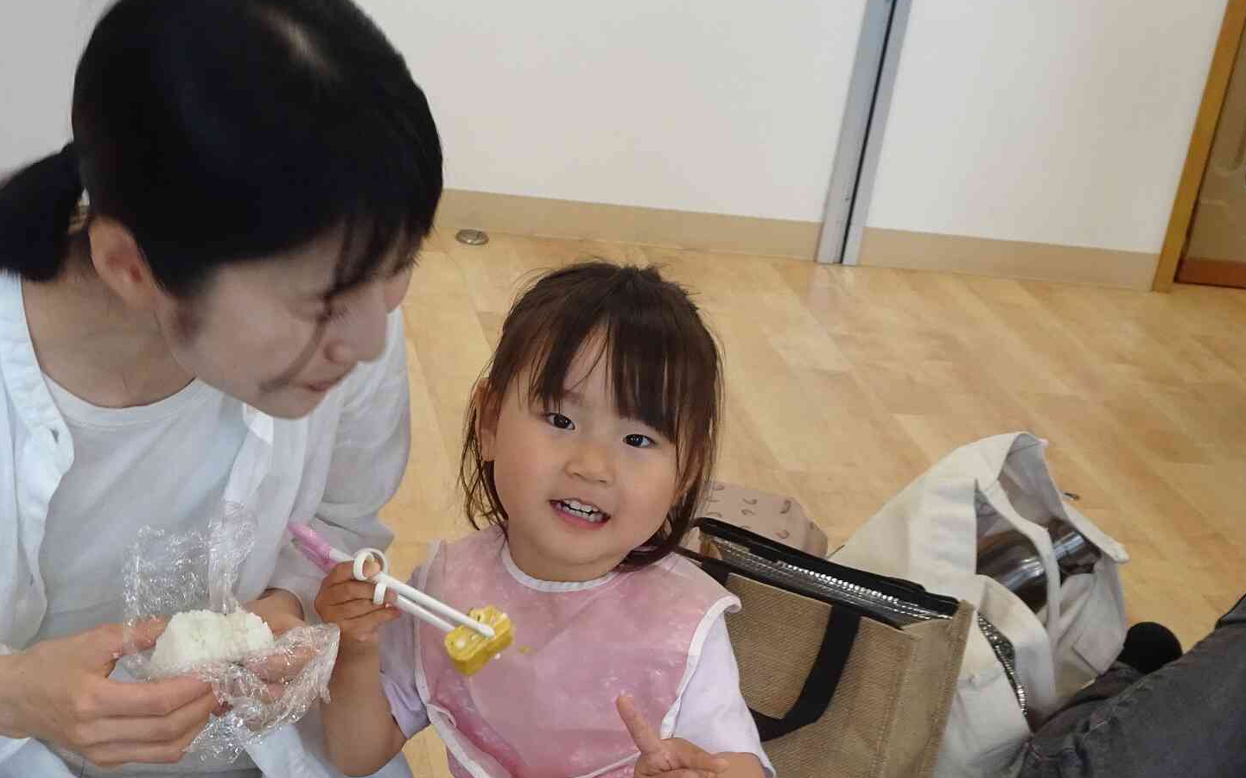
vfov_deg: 20.5
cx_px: 475
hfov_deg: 32.3
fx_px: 2139
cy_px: 578
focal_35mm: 63
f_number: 4
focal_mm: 6
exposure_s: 1/80
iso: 250
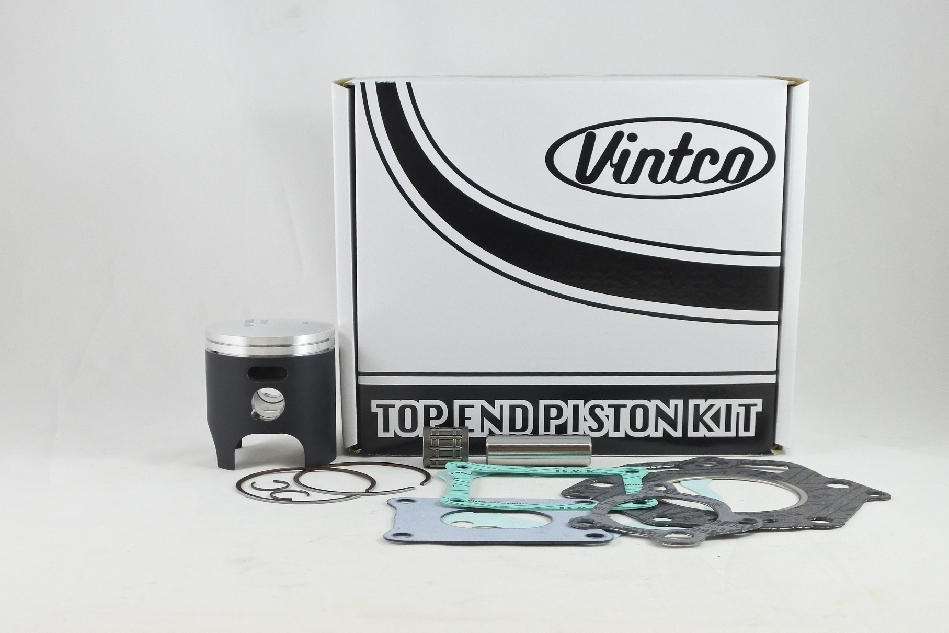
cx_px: 474
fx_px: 1133
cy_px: 316
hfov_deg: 45.4
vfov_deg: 31.2
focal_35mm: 43
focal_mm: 16.1
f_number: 4.5
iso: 500
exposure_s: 1/125
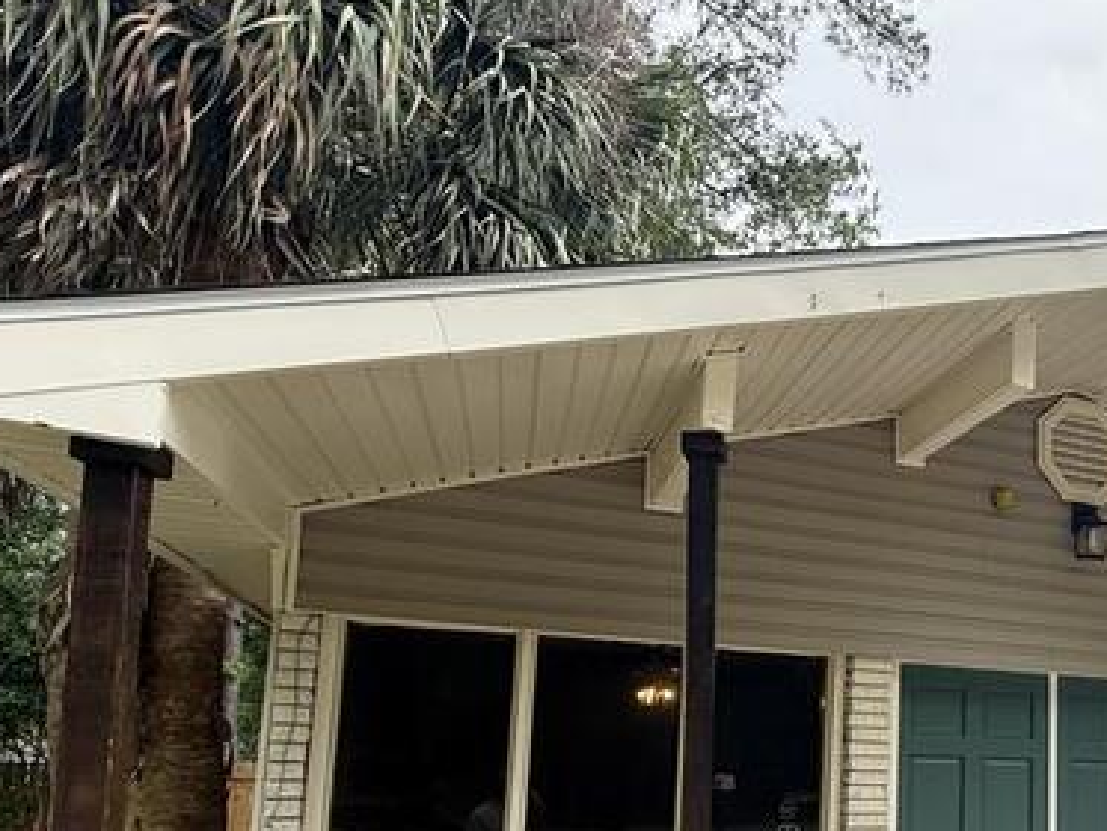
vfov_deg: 44.3
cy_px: 680
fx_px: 960
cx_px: 997
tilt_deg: +6.3
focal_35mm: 30
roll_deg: -1.1
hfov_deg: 52.6
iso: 64
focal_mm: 2.22
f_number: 2.2
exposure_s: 1/479
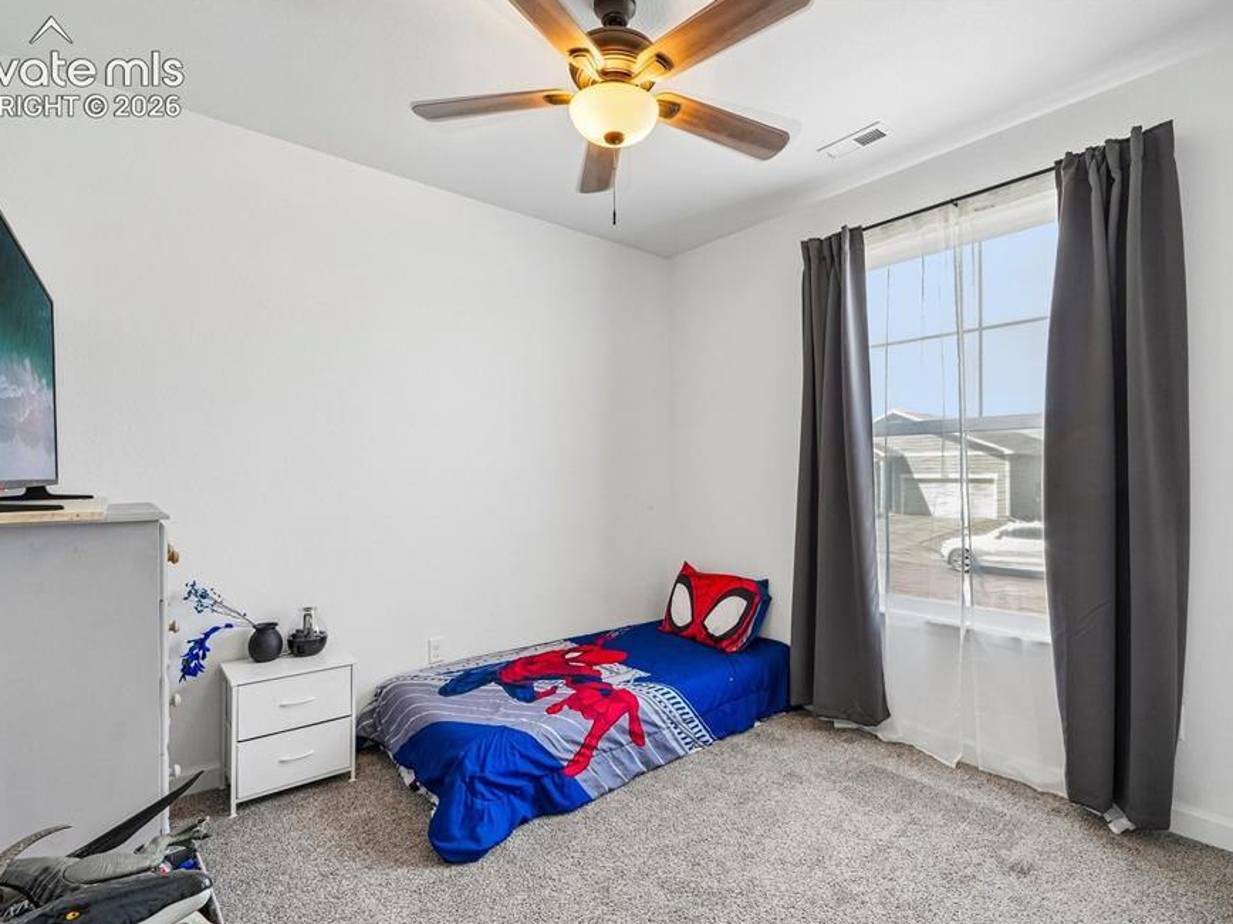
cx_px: 634
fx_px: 606
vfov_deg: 74.7
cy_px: 475
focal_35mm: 17
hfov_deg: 91.0
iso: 800
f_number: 8
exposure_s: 1/8
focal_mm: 10
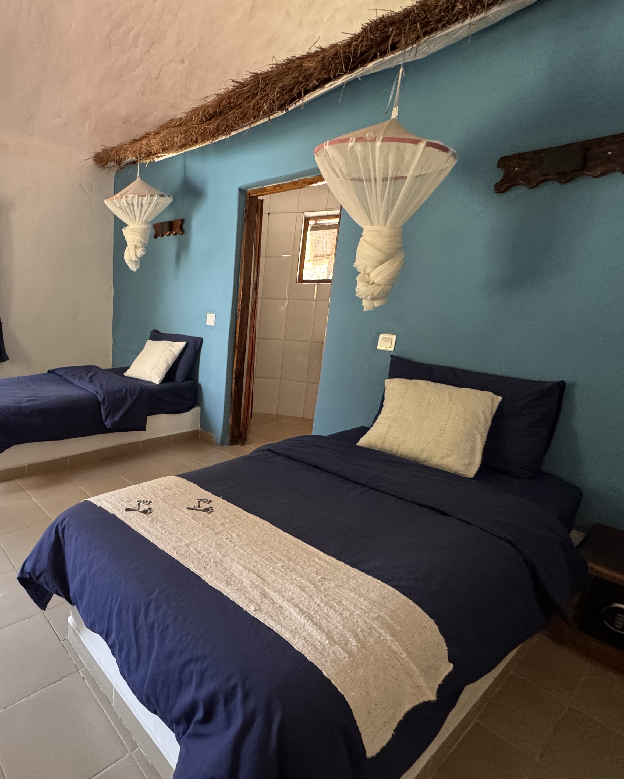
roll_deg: -1.2
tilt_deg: -13.6
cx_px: 128
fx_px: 439
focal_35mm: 19
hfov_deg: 64.8
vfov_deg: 83.3
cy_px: 393
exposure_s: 1/60
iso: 500
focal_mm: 2.22
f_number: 2.2
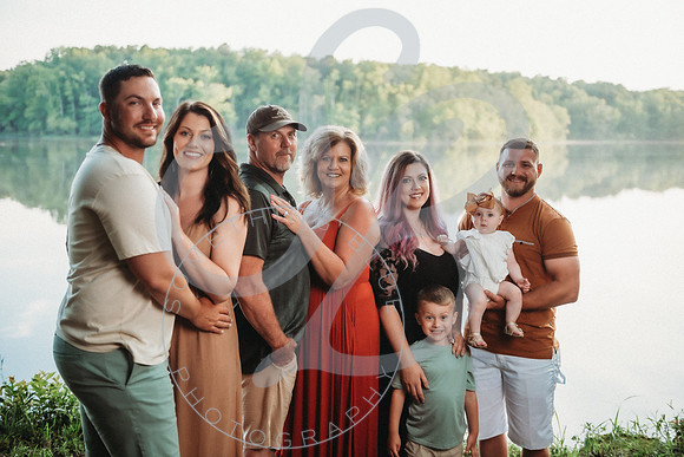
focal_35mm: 45
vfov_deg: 29.9
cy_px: 228
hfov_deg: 43.6
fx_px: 855
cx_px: 342
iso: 200
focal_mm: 45
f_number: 2.8
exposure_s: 1/200
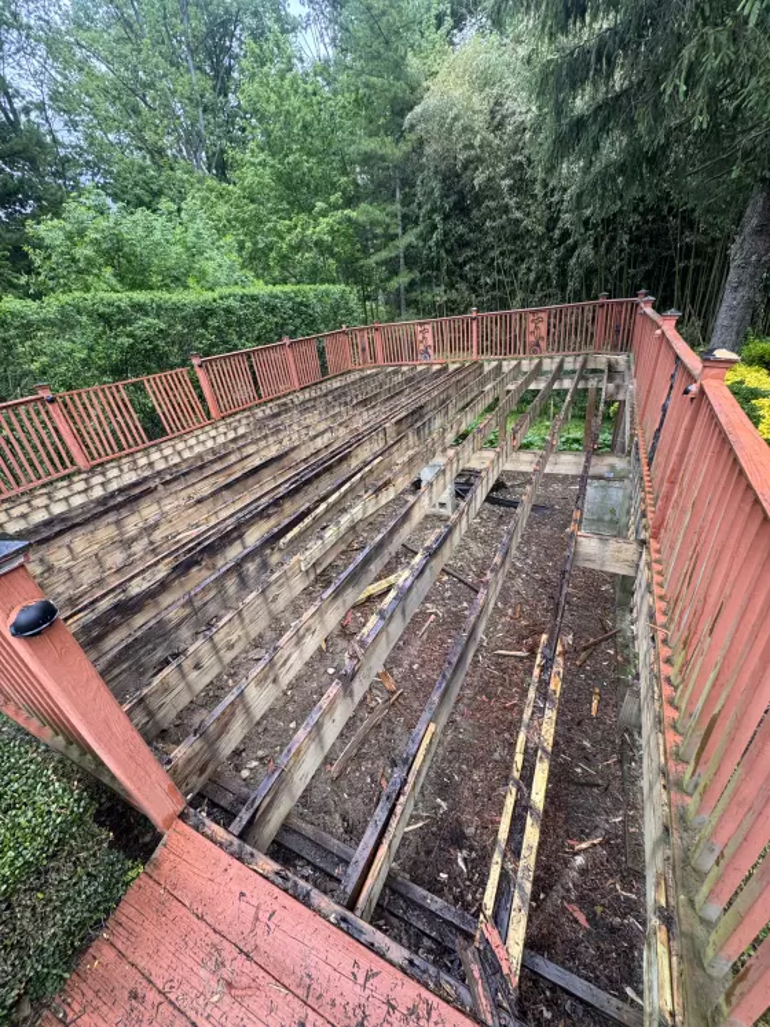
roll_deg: +8.2
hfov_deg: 85.7
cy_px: 514
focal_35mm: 14
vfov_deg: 102.1
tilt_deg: -27.4
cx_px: 385
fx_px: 415
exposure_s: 1/99
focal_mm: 2.22
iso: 40
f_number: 2.2
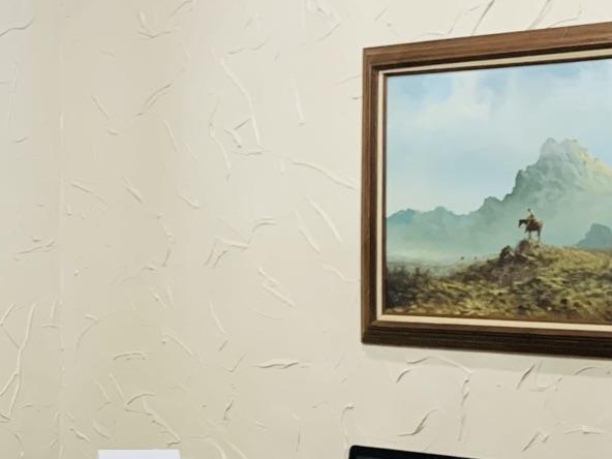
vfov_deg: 16.3
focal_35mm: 90
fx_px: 1591
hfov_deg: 20.6
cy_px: 343
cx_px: -91
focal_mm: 4.25
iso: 160
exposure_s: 1/60
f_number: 1.8
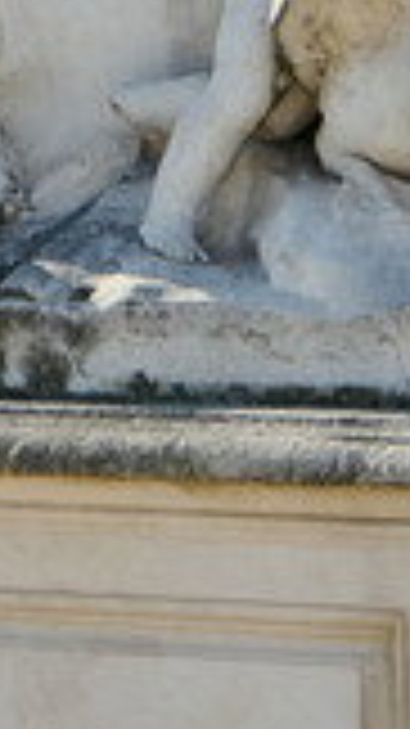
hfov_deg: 3.3
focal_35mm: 363
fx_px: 7023
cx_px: -579
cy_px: 0
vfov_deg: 5.9
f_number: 10
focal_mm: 70
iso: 400
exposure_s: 1/250
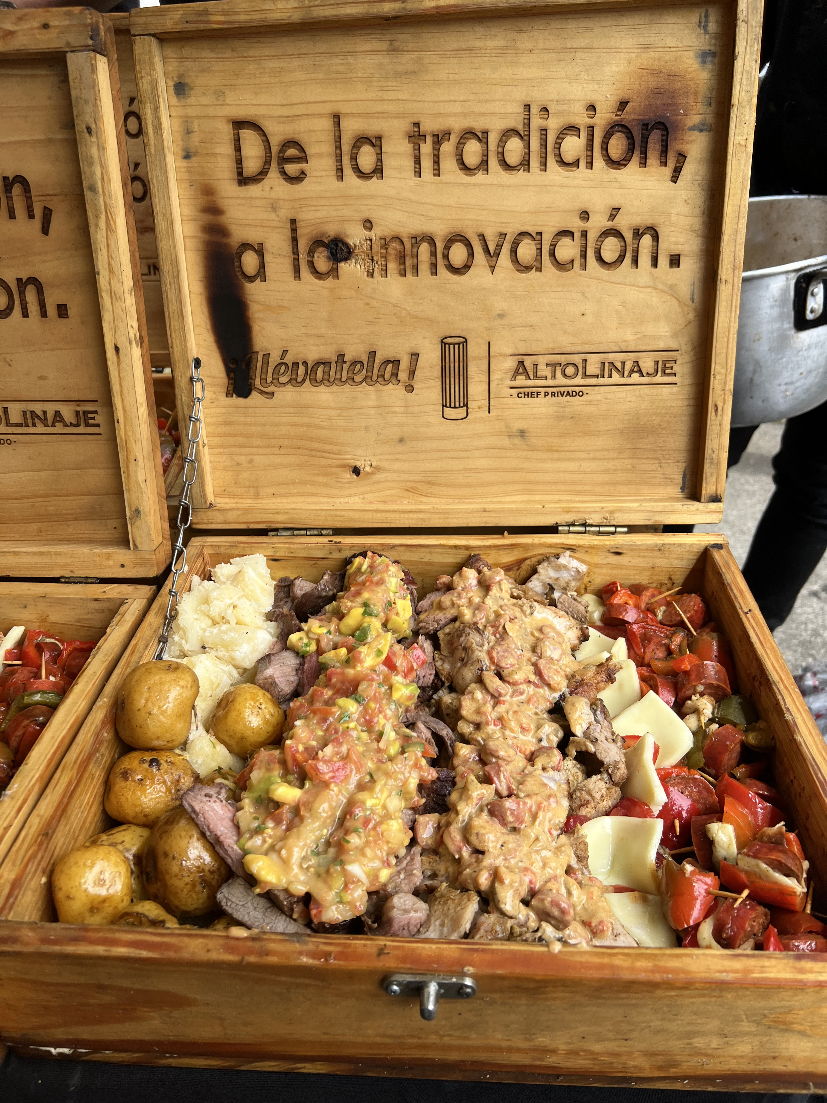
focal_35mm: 26
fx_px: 828
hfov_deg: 53.1
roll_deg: -1.3
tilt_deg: -31.1
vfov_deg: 67.3
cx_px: 414
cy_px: 552
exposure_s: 1/853
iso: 50
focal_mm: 5.7
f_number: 1.5
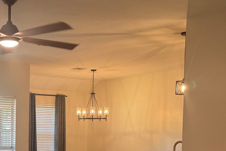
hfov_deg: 33.2
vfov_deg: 23.0
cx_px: 23
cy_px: 142
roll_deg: -0.5
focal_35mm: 57
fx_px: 358
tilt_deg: -3.3
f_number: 1.78
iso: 160
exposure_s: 1/60
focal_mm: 6.76
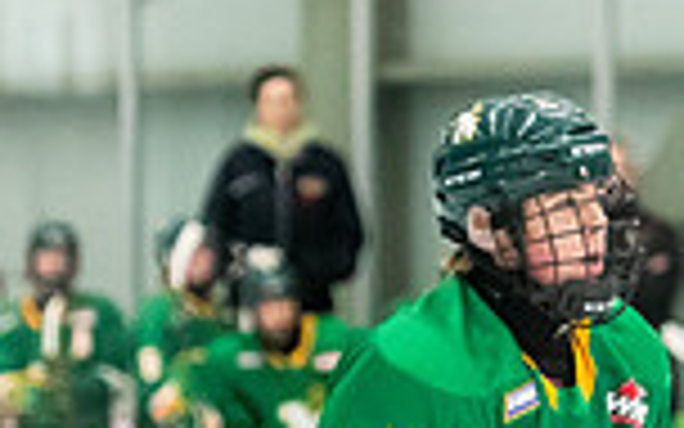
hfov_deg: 4.0
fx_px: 9712
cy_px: 851
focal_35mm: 521
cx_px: 539
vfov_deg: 2.5
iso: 3200
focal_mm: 105
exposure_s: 1/800
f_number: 2.8
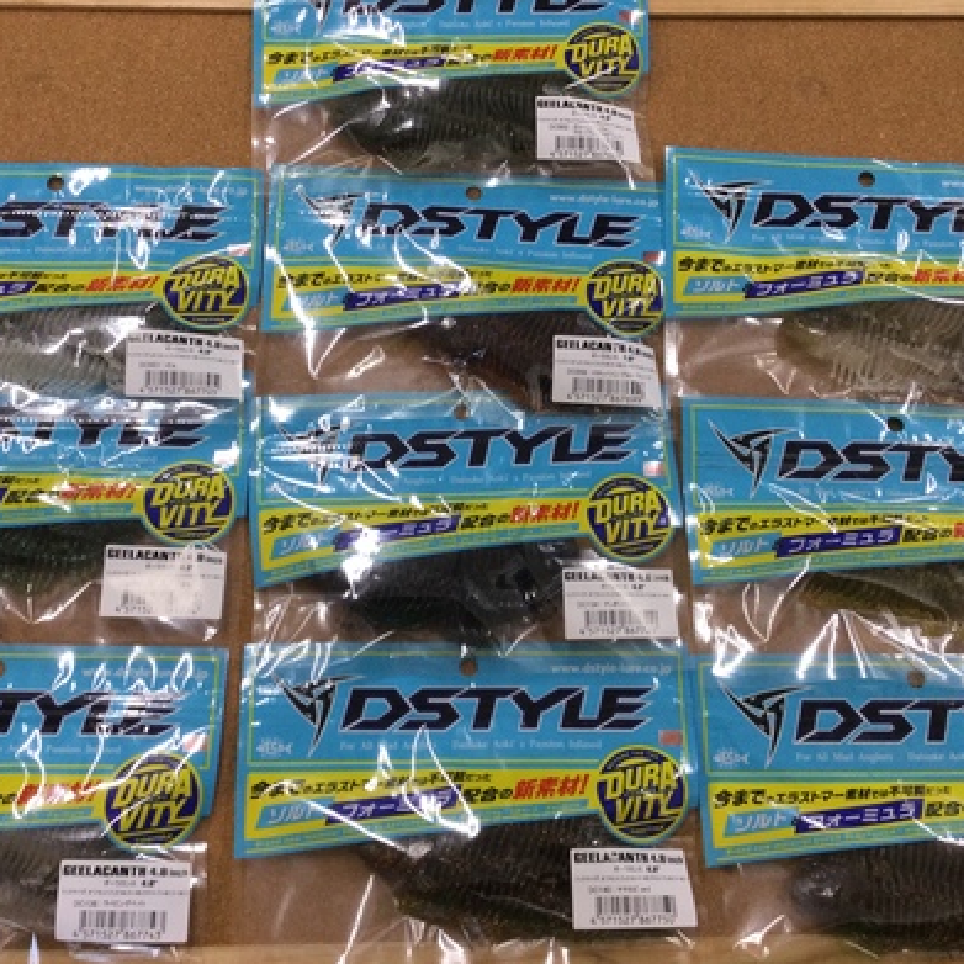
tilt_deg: -74.9
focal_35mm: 42
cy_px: 456
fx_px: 1323
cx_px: 461
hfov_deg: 40.0
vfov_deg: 40.0
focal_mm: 3.3
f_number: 2.4
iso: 32
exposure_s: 1/30
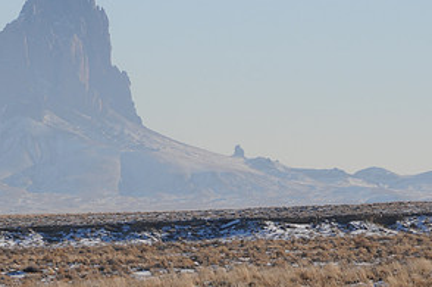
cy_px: 152
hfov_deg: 4.1
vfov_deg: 2.7
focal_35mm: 503
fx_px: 6026
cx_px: 82
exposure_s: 1/500
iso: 200
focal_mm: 170
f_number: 11
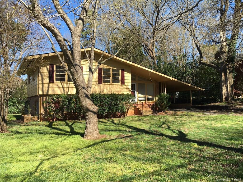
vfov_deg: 48.2
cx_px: 122
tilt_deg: +1.8
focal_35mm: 29
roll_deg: +1.0
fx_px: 204
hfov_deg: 61.7
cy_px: 91
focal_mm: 4.15
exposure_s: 1/725
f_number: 2.2
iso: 25
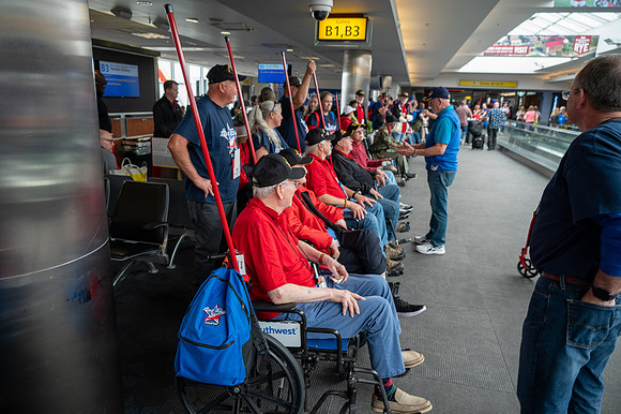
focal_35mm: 24
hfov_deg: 73.8
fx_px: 414
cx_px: 310
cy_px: 207
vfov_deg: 53.1
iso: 280
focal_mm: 24
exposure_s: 1/80
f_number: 4
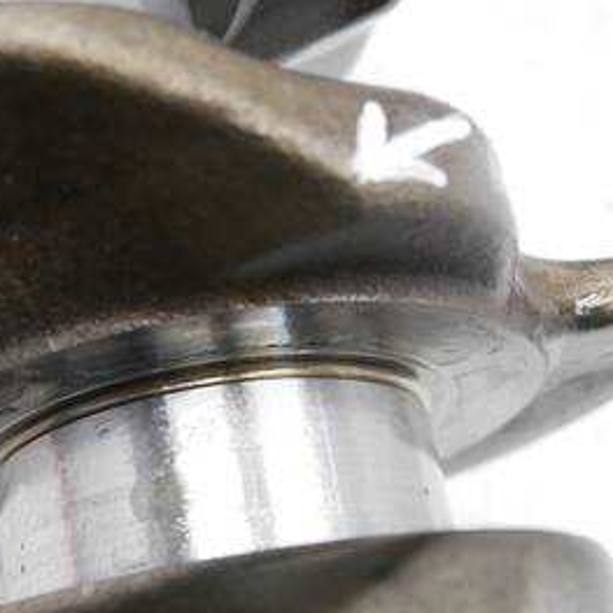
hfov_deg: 28.8
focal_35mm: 58
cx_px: 114
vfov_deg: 29.3
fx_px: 1162
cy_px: 417
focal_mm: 18
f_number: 4.2
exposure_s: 1/60
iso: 1000
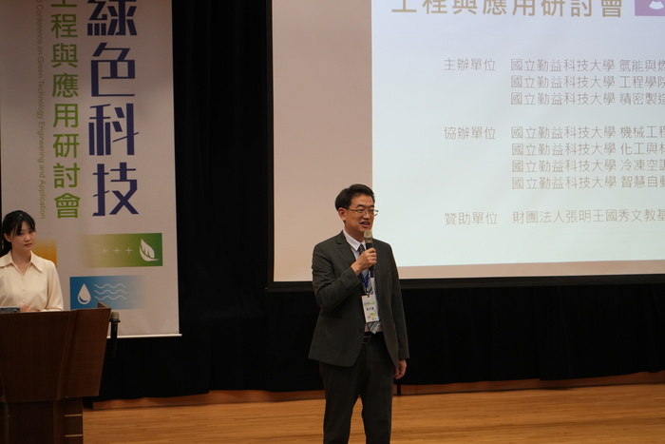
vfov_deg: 19.5
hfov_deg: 28.8
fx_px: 1293
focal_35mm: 70
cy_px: 222
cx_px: 332
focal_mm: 70
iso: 2500
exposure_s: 1/80
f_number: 5.6
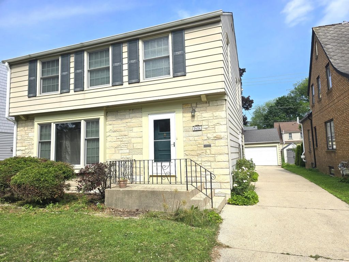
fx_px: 232
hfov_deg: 73.9
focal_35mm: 23
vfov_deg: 58.9
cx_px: 174
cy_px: 131
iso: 12
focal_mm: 6.3
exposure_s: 1/944
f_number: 1.7
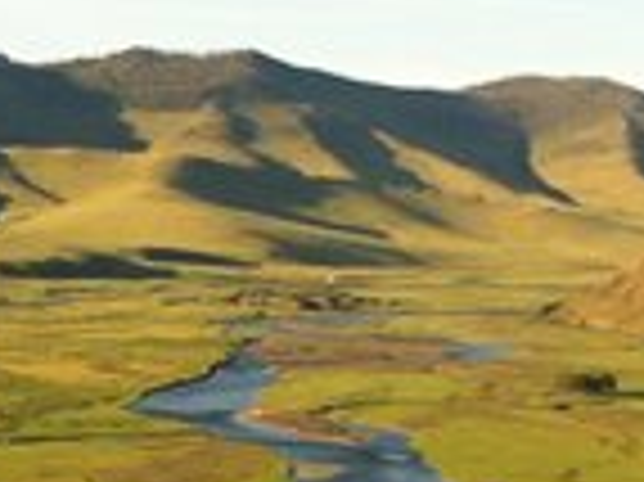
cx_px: 41
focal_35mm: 183
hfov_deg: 10.7
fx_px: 3402
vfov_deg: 8.1
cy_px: 360
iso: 80
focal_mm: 3.85
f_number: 2.8
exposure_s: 1/628
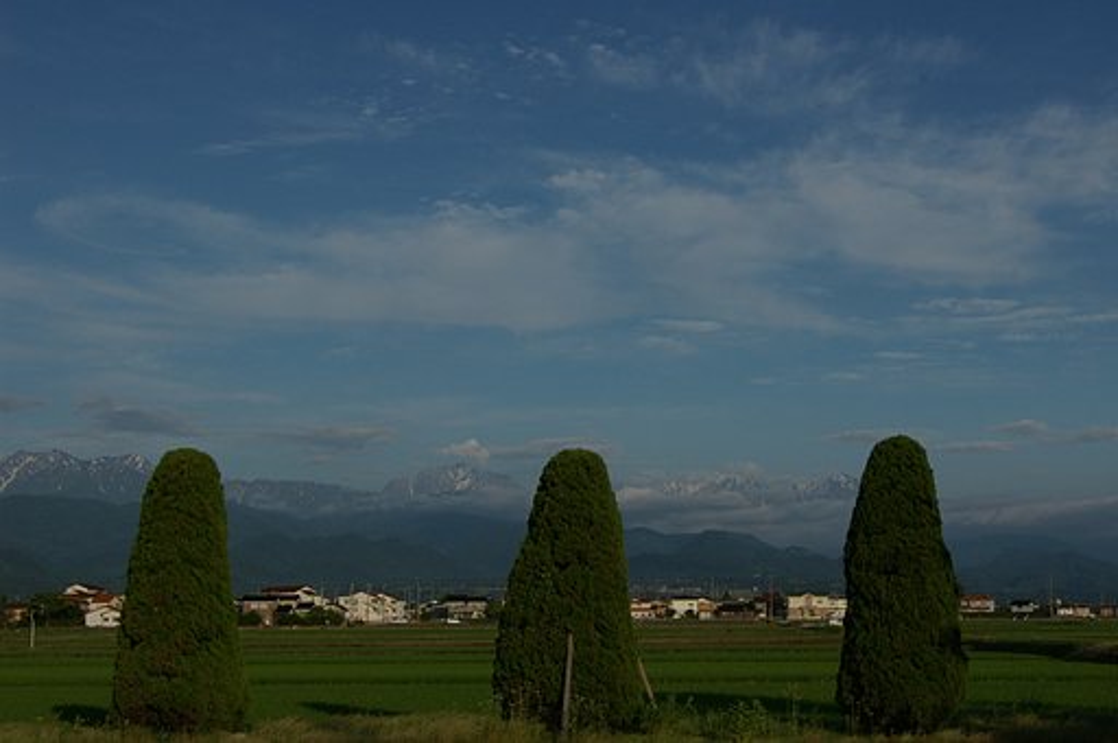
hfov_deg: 37.9
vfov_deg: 25.7
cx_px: 559
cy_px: 372
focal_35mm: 52
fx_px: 1628
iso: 400
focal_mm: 35
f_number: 11
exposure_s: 1/400
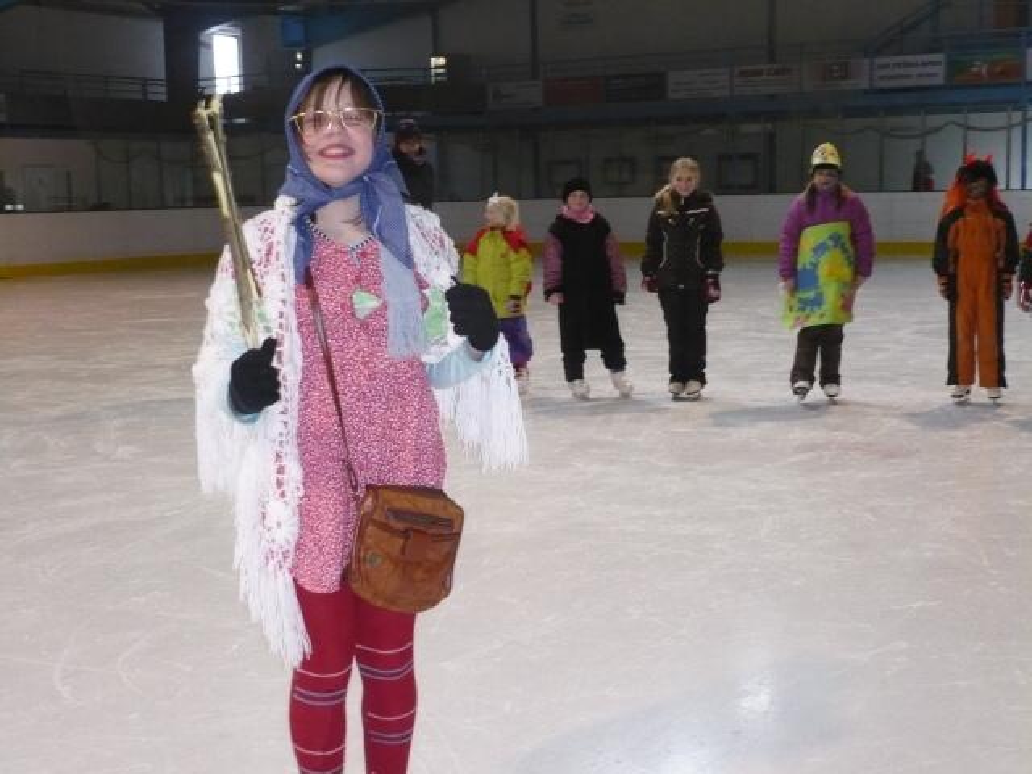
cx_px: 516
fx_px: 1491
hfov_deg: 38.2
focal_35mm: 50
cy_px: 387
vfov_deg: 29.1
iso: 400
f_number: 3.4
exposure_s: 1/30
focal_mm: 8.3
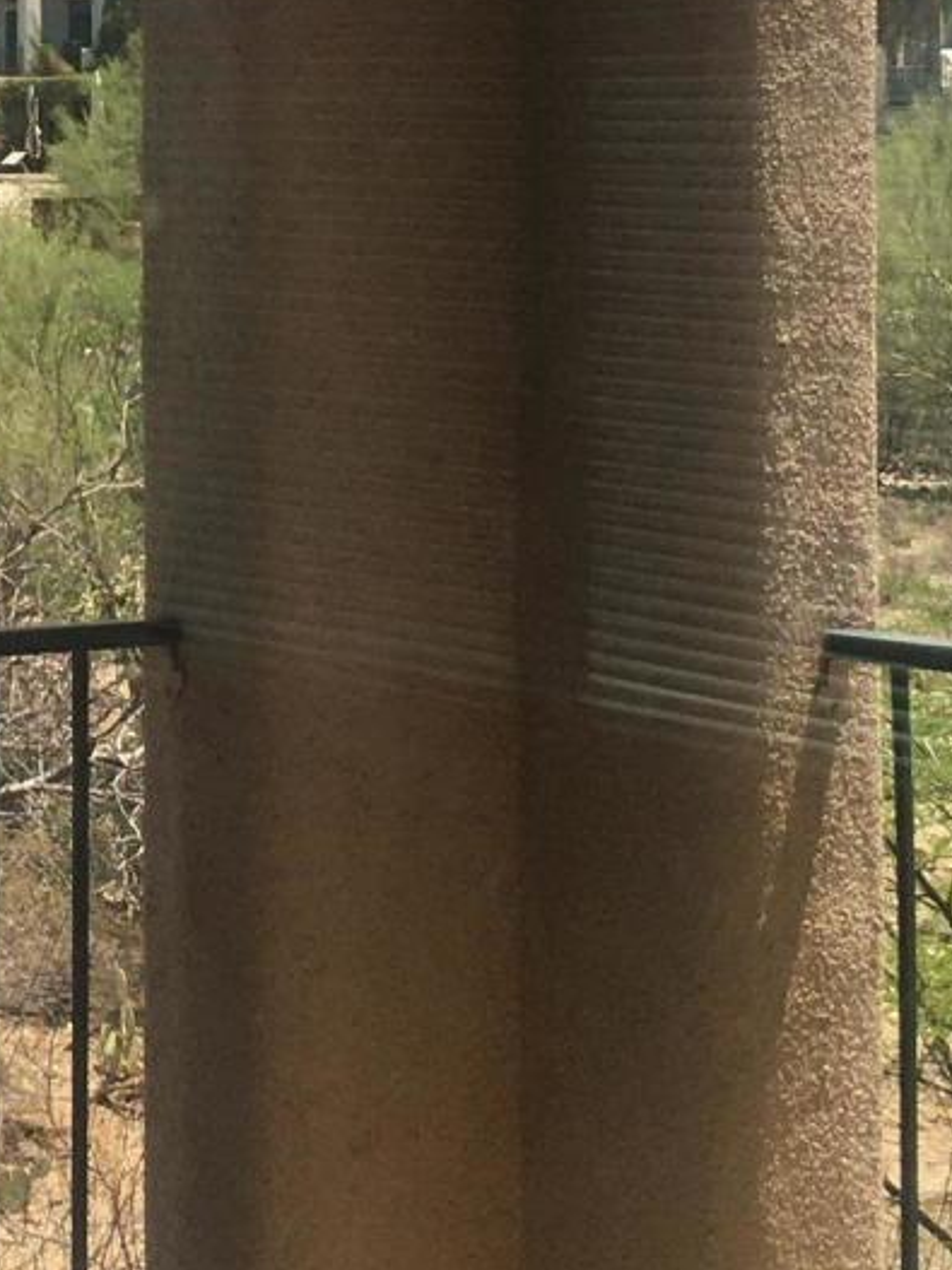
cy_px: 255
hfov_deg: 13.2
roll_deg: +0.1
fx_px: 4035
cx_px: -77
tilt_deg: -1.8
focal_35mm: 110
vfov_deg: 17.7
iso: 25
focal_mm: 4.15
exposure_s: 1/950
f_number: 2.2
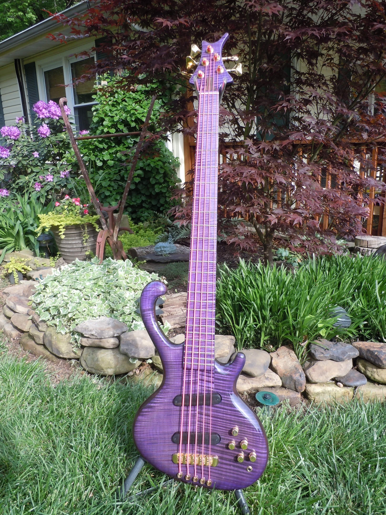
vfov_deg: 63.4
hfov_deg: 49.7
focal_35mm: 28
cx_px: 193
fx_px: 416
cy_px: 258
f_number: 3.7
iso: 100
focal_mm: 5
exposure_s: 1/160
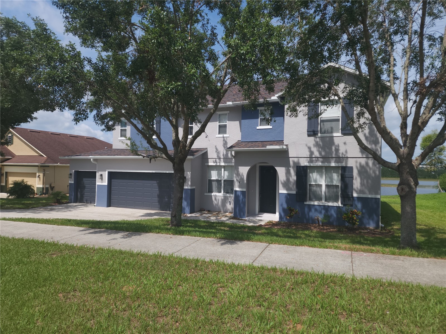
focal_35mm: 23
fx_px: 296
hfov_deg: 73.9
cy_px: 167
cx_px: 223
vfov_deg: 58.9
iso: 12
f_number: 1.8
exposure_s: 1/944
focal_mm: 6.4
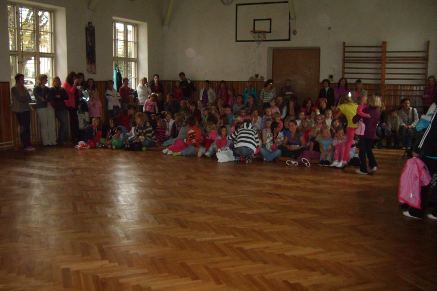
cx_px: 215
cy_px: 152
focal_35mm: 37
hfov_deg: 51.9
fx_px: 449
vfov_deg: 35.9
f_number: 2.8
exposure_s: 1/45
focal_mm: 5.8
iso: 253
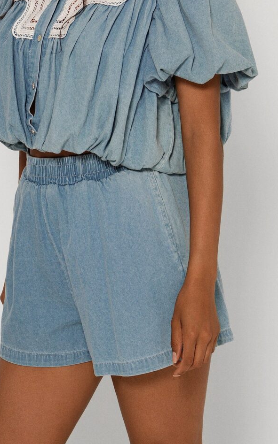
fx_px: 1928
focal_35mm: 159
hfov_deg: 8.2
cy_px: 103
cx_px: 59
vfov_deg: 13.1
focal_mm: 82
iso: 100
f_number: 9
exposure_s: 1/100
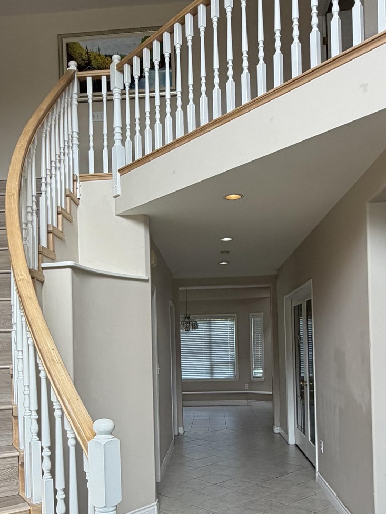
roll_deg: +1.1
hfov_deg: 42.9
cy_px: 340
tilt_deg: +0.4
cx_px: 173
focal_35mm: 33
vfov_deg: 54.3
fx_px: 491
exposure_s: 1/121
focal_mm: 2.22
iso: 80
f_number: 2.2
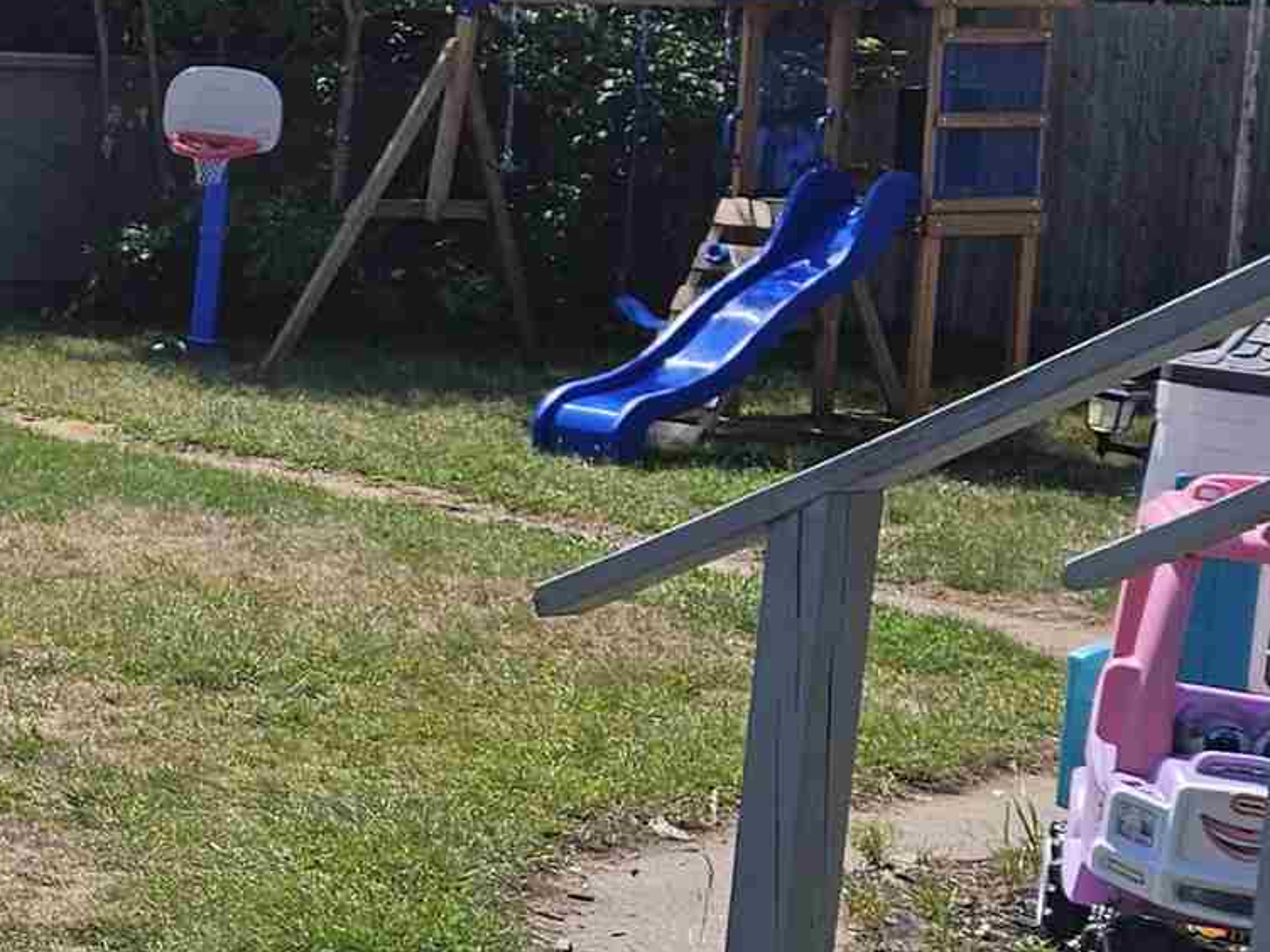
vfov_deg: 15.7
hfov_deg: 18.6
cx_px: -608
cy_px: 280
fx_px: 3449
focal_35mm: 94
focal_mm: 5.4
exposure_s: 1/2450
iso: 25
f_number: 1.8
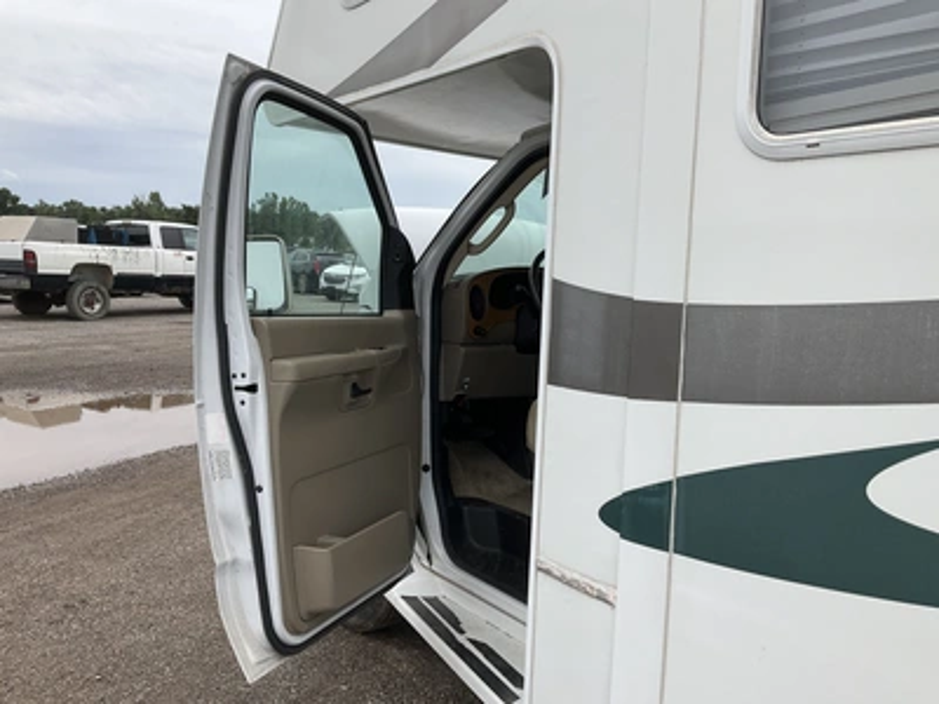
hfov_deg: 61.7
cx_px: 470
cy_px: 352
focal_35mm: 29
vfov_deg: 48.2
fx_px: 787
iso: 25
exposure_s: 1/1221
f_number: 1.8
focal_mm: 3
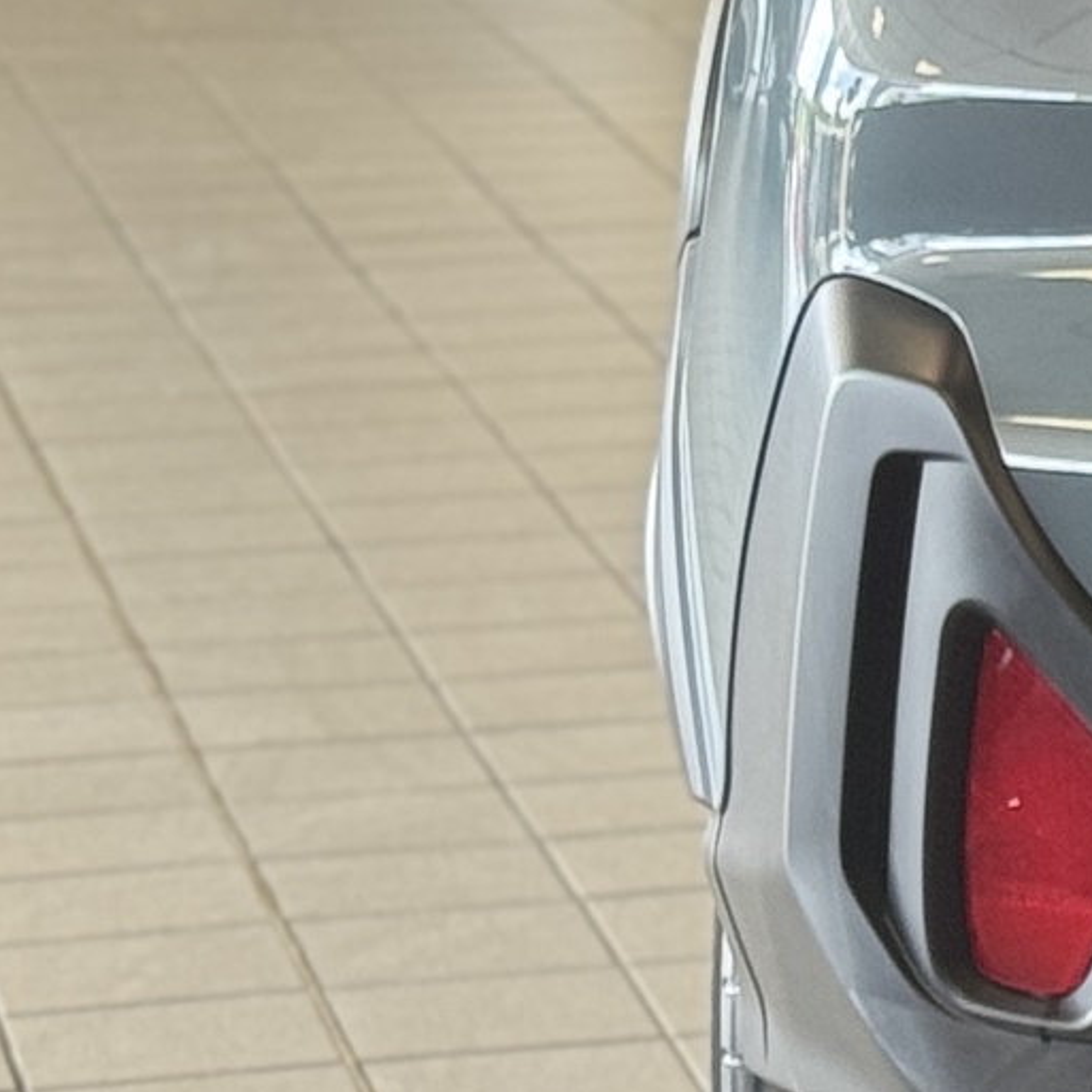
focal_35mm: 238
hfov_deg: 7.0
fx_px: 8494
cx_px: 2448
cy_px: 115
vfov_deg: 7.3
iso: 100
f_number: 1.78
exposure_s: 1/66
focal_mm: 6.76
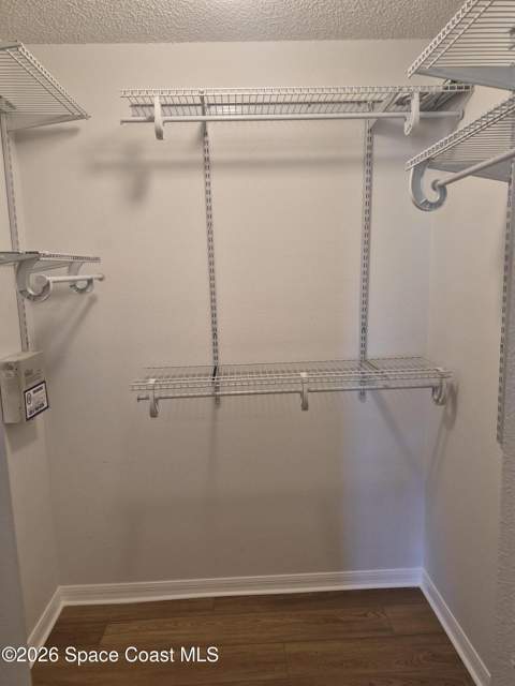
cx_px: 258
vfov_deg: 73.9
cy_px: 343
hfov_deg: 58.9
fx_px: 456
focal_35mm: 23
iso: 250
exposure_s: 1/120
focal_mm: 5.4
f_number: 1.8
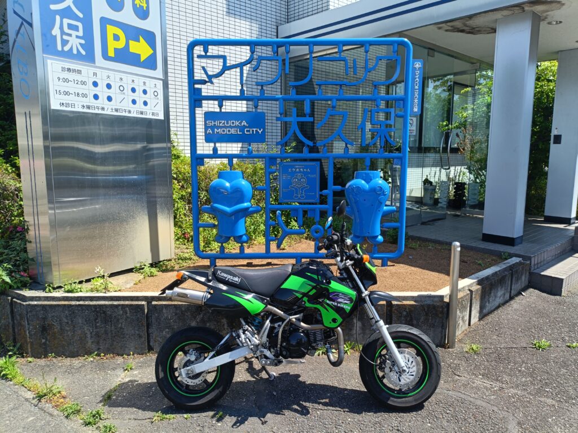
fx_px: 417
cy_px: 216
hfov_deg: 69.4
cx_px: 289
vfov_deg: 54.9
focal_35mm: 25
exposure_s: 1/356
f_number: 1.7
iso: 50
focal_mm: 4.7
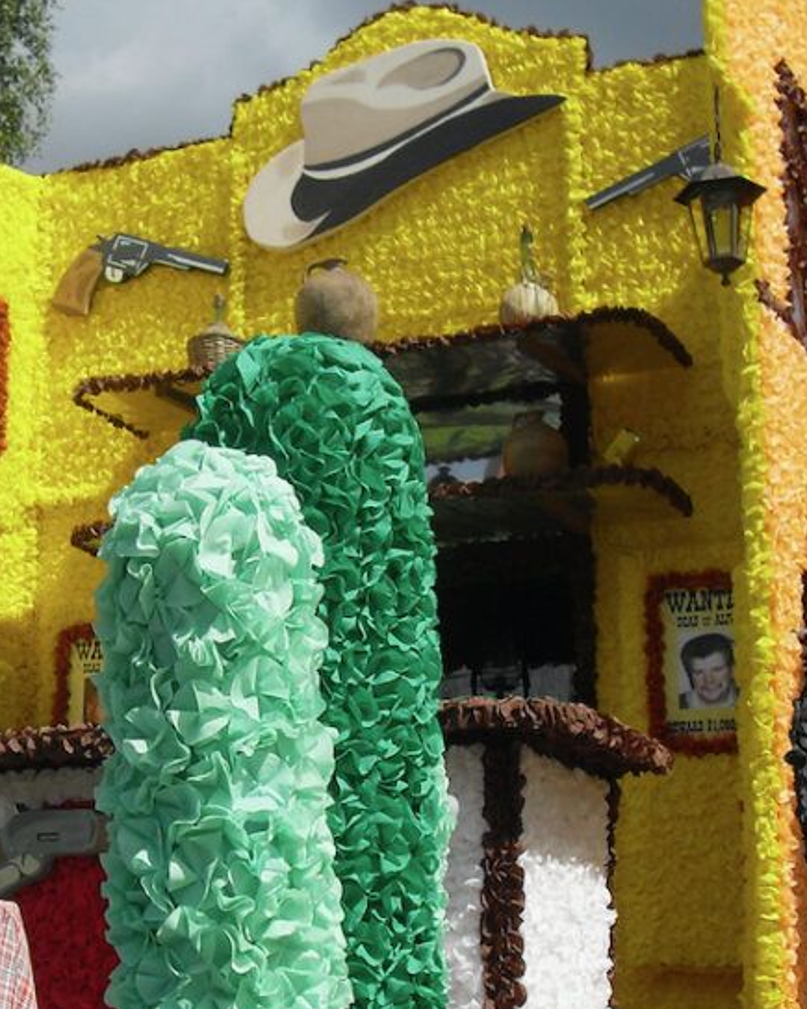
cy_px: 590
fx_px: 2031
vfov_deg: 27.9
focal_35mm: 68
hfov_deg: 22.3
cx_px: 230
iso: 80
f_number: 8.9
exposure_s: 1/125
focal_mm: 6.3
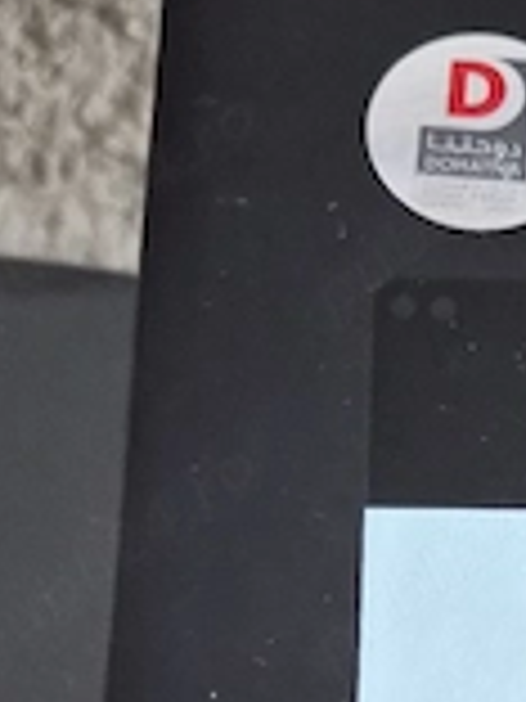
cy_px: 612
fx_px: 1195
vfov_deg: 31.4
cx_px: 548
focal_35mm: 59
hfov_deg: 23.6
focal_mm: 5.4
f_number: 1.8
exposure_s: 1/100
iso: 1600
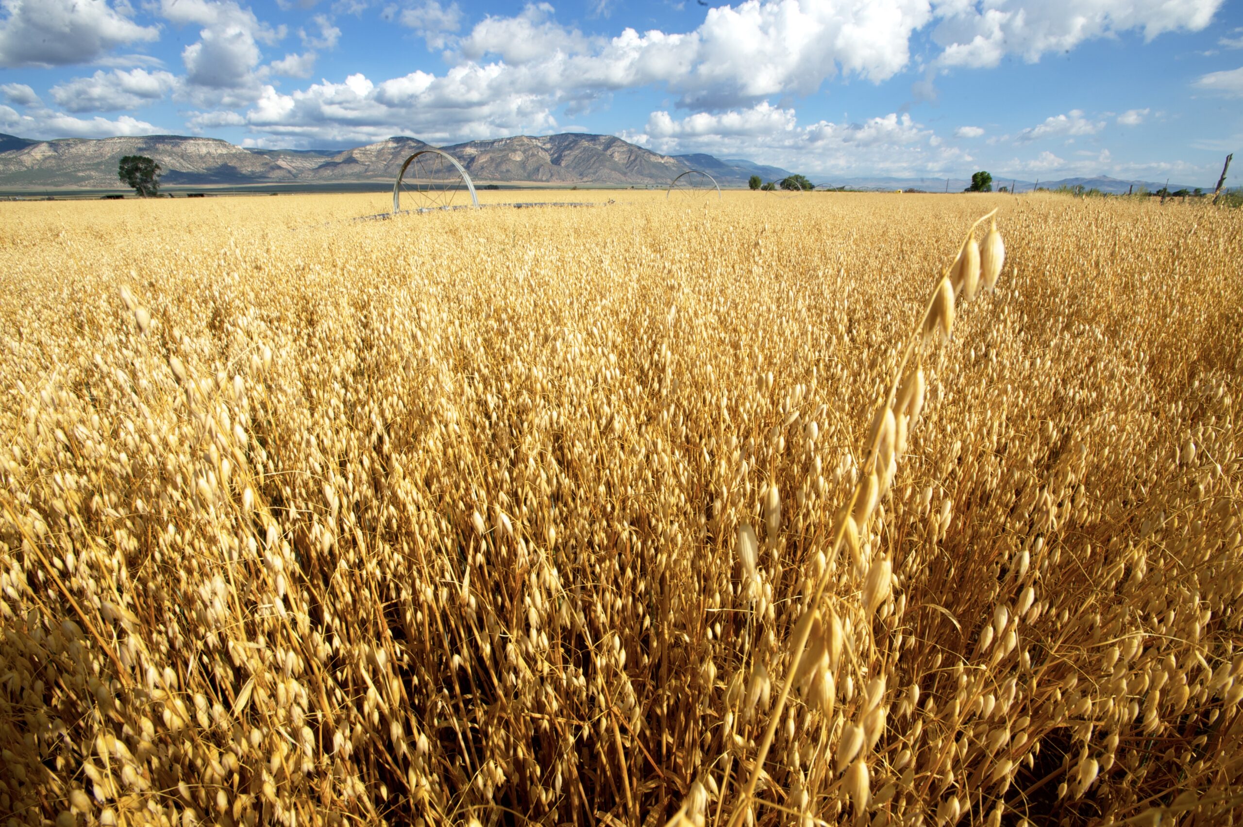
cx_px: 622
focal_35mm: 17
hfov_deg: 93.3
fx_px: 587
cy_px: 414
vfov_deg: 70.4
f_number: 22
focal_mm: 17
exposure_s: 1/100
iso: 400
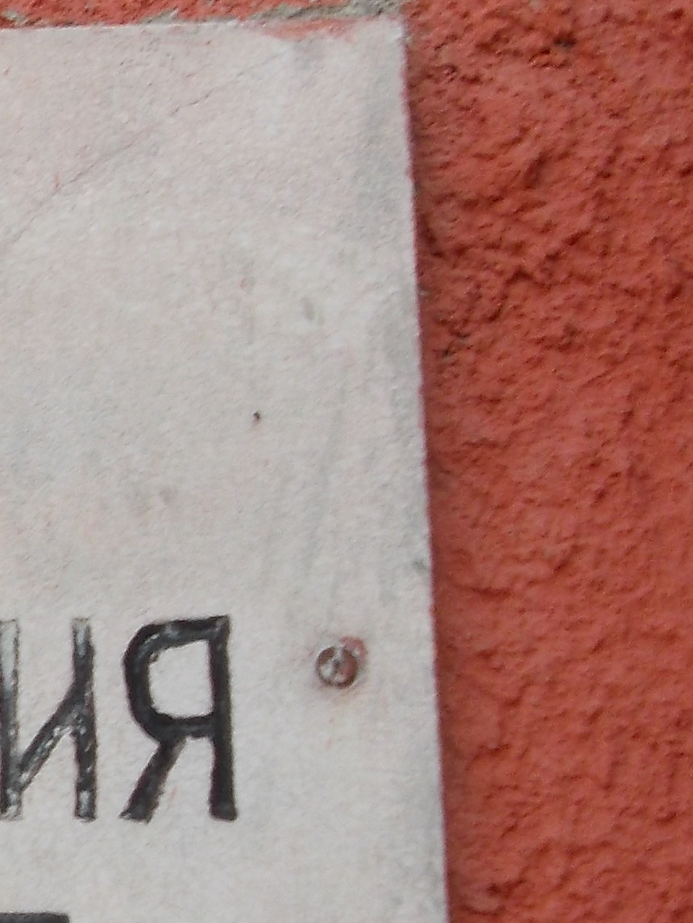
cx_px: -734
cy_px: 899
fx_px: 6030
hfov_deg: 6.4
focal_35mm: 226
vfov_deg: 8.7
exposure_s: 1/100
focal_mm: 10
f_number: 4.3
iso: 80
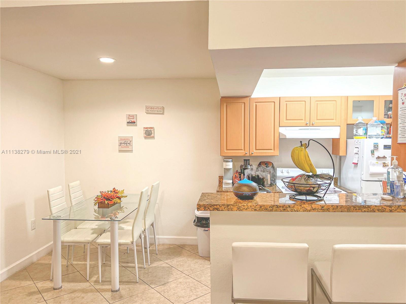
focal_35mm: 26
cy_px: 152
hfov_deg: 67.3
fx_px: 305
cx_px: 203
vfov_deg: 53.1
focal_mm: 5.7
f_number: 1.5
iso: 125
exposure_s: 1/120
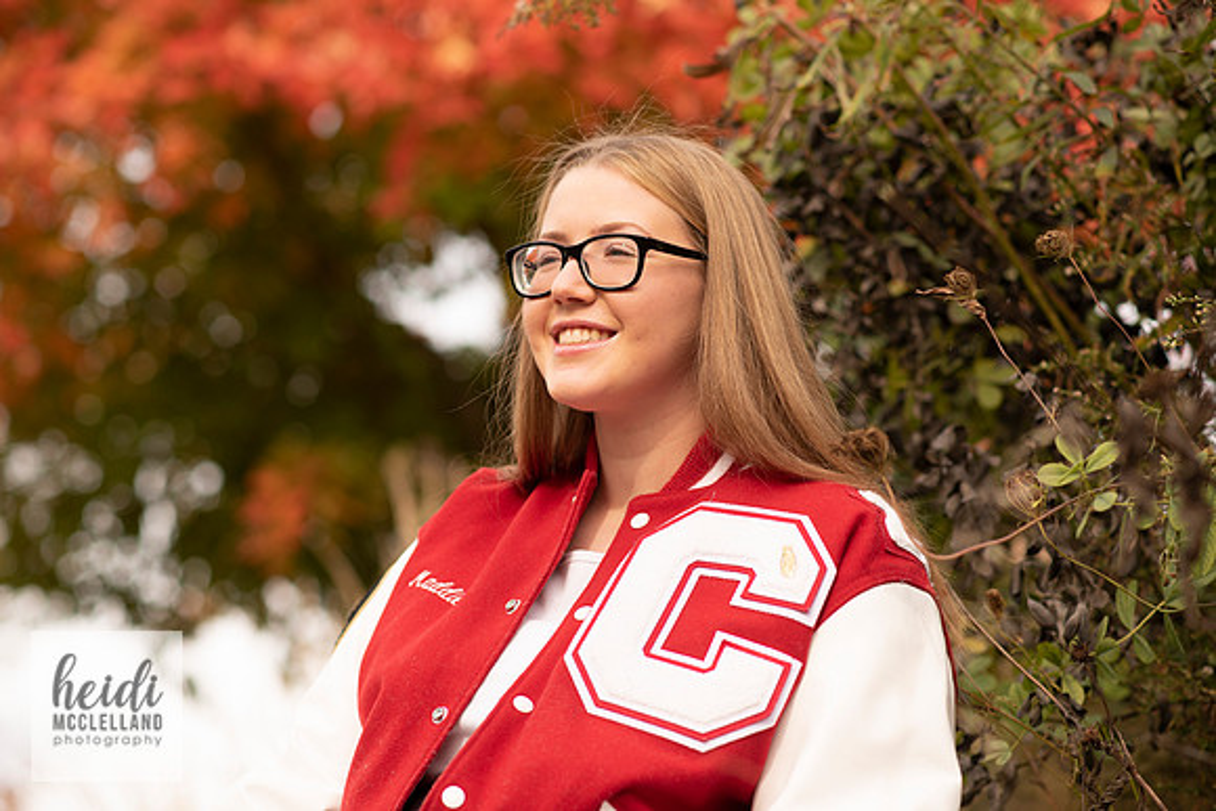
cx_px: 608
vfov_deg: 16.1
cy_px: 406
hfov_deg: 23.9
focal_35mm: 85
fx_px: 2872
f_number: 2.5
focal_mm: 85
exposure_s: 1/800
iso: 100
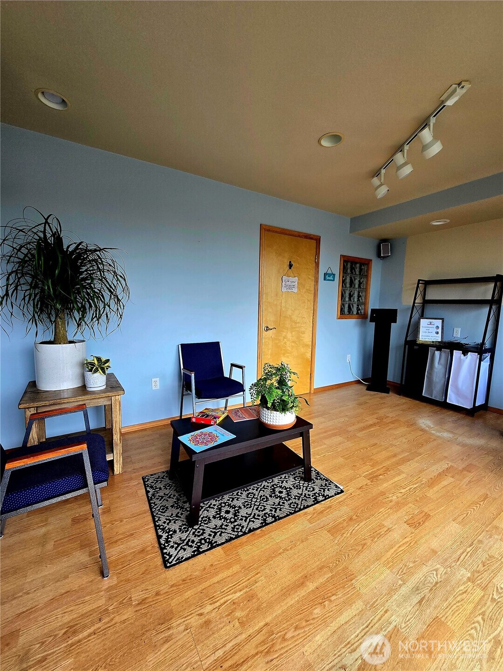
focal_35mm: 13
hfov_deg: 89.9
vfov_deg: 106.2
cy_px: 336
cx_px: 252
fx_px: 252
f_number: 2.2
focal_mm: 2.2
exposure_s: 1/120
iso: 80
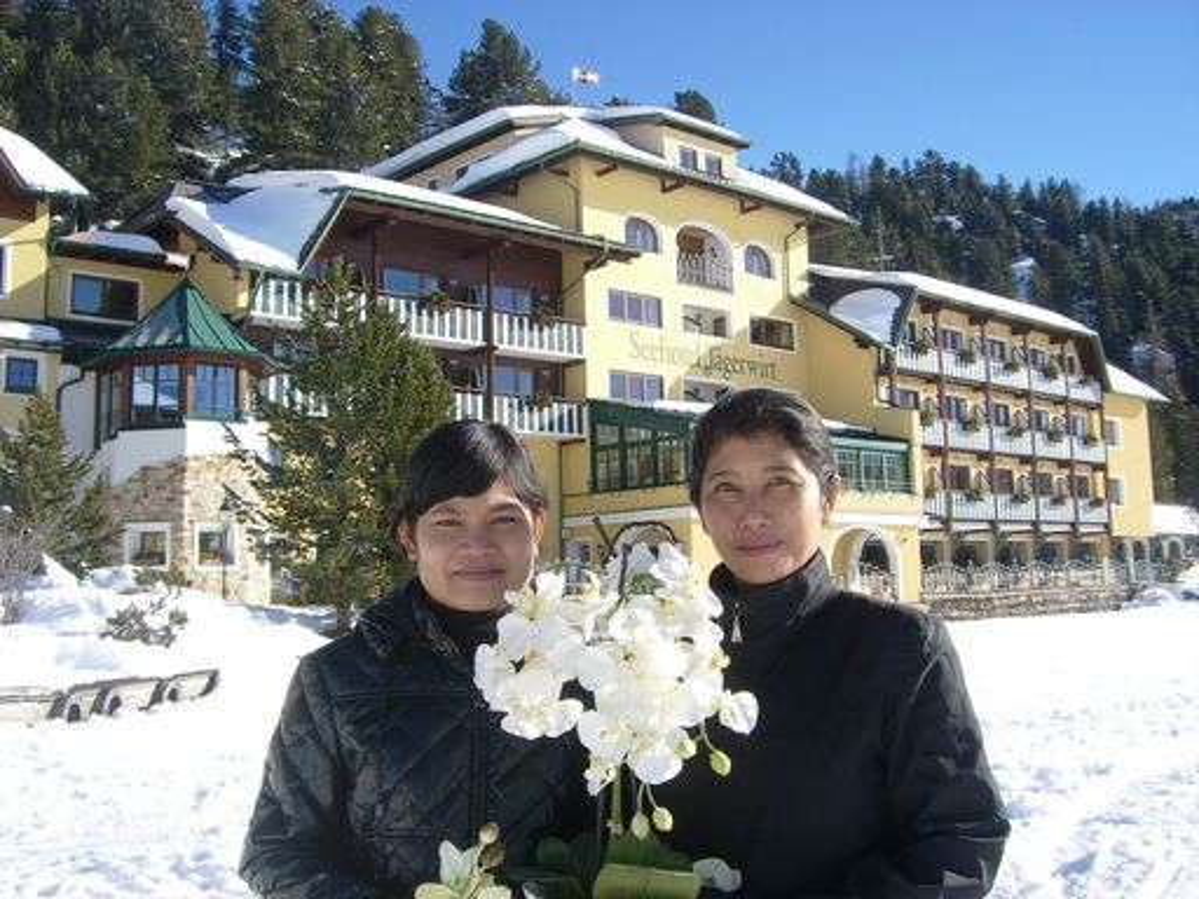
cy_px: 450
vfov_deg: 37.7
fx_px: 1316
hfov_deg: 49.0
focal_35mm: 38
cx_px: 600
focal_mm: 6.2
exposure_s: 1/500
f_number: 4.3
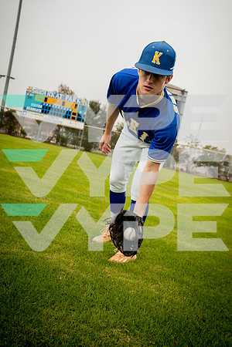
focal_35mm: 40
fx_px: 387
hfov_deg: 33.4
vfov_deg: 48.5
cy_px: 174
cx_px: 116
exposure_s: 1/250
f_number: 5.6
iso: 200
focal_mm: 40
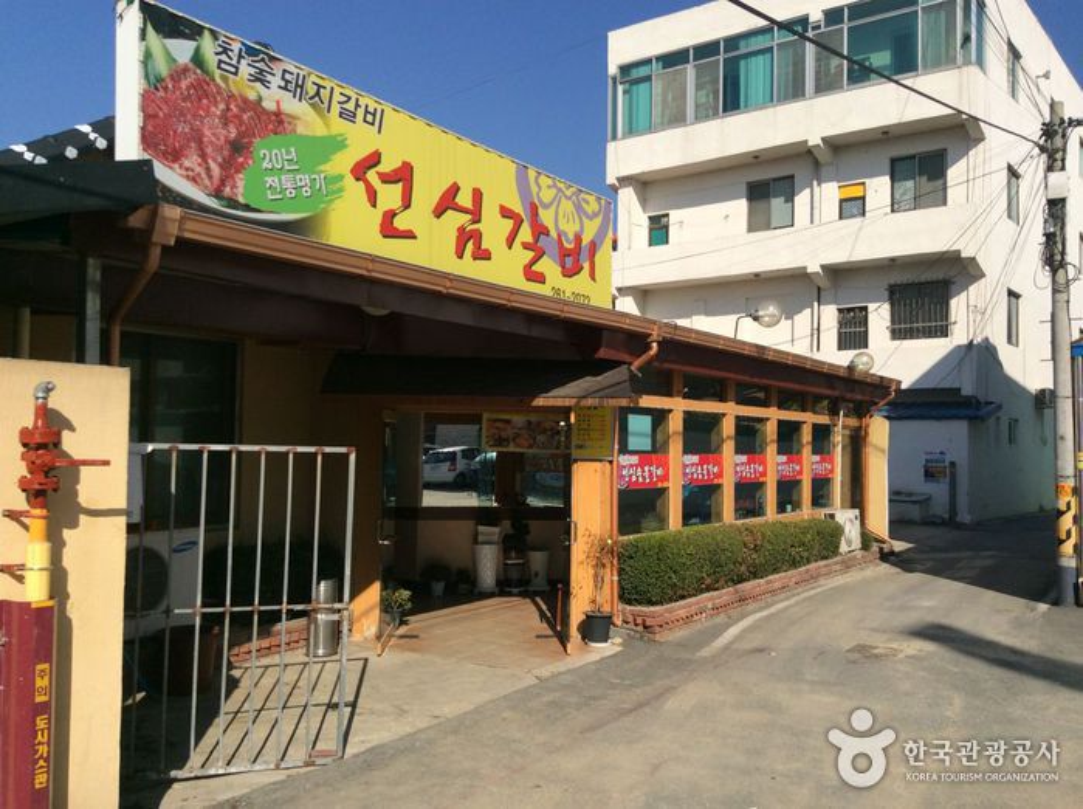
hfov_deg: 55.4
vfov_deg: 42.8
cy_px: 404
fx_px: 1031
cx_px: 542
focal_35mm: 33
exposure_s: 1/2203
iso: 32
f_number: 2.4
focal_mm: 3.3
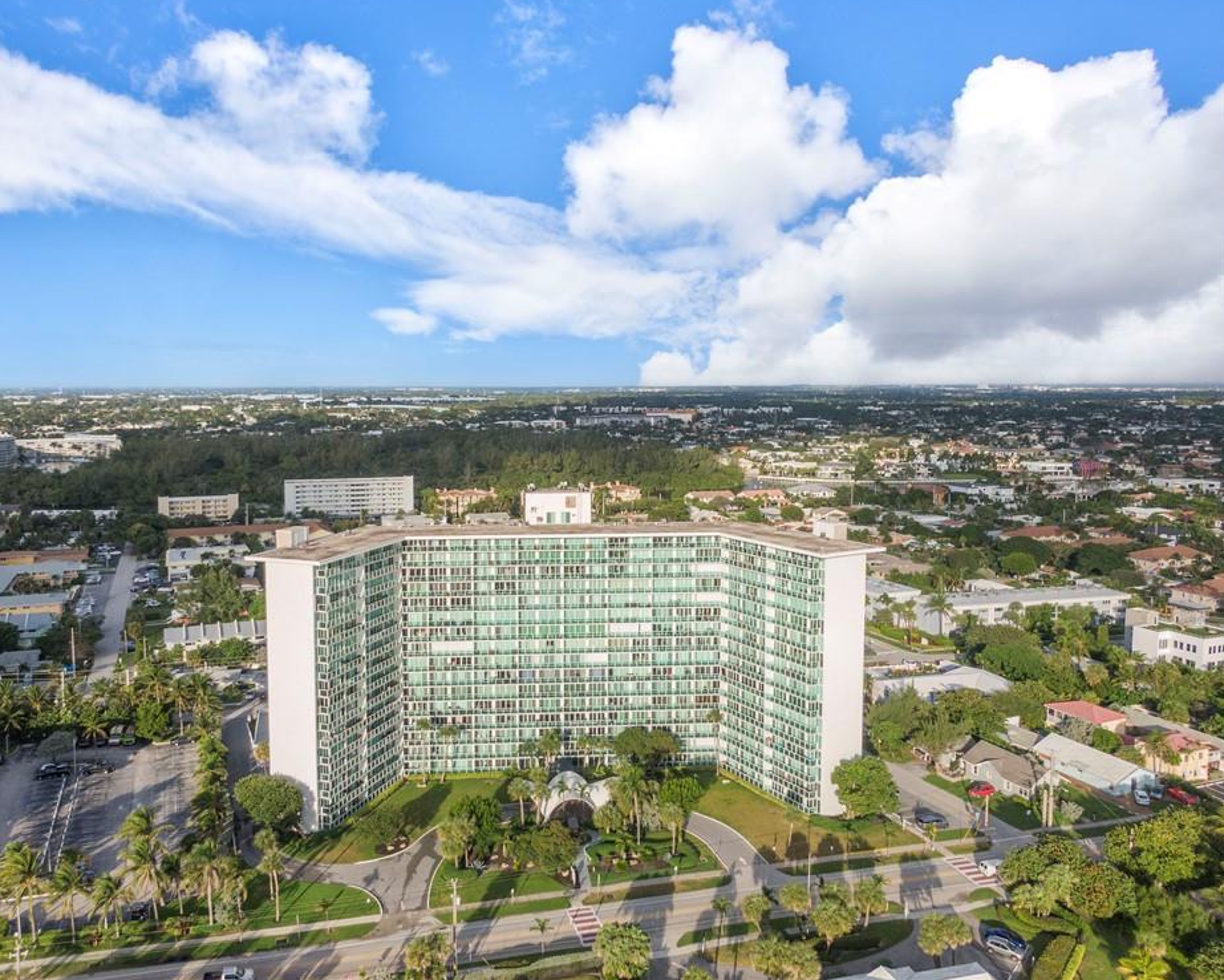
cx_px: 551
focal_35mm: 26
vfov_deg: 54.9
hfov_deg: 65.9
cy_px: 472
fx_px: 942
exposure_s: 1/1600
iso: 110
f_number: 2.8
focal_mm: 4.39
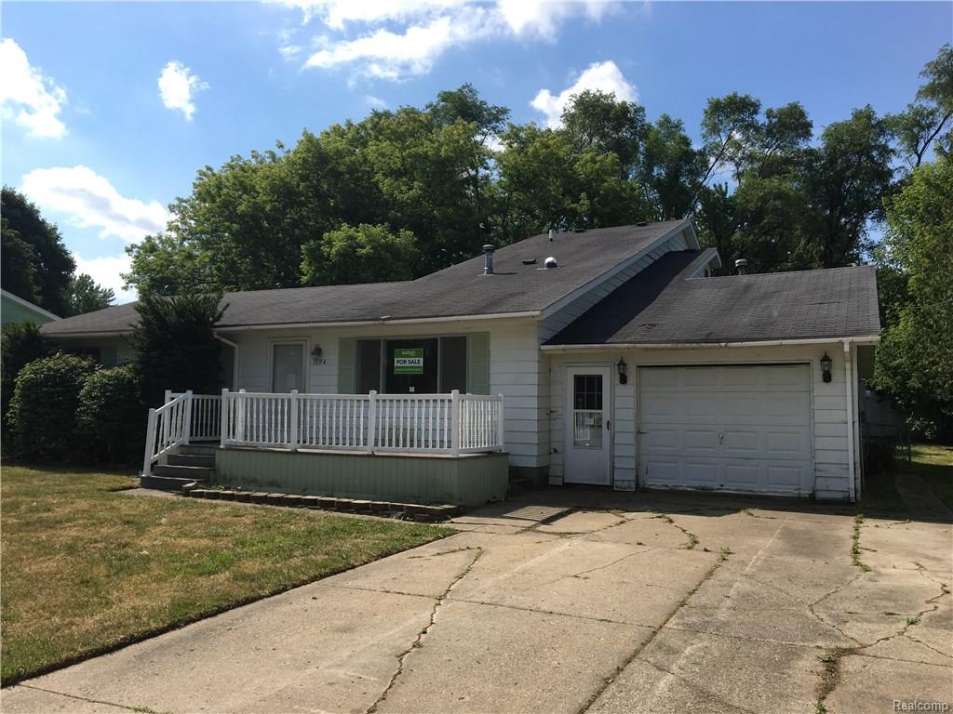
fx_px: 798
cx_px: 476
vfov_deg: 48.2
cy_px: 357
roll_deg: -0.2
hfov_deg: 61.7
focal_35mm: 29
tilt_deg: +3.4
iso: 25
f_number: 2.2
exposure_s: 1/1508
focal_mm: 4.15
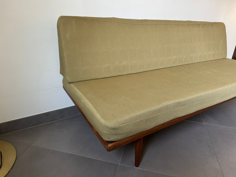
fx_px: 164
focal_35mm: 24
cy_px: 88
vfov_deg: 56.8
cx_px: 118
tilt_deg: -23.6
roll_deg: -1.9
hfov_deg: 71.6
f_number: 1.78
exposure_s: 1/50
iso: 320
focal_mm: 6.76
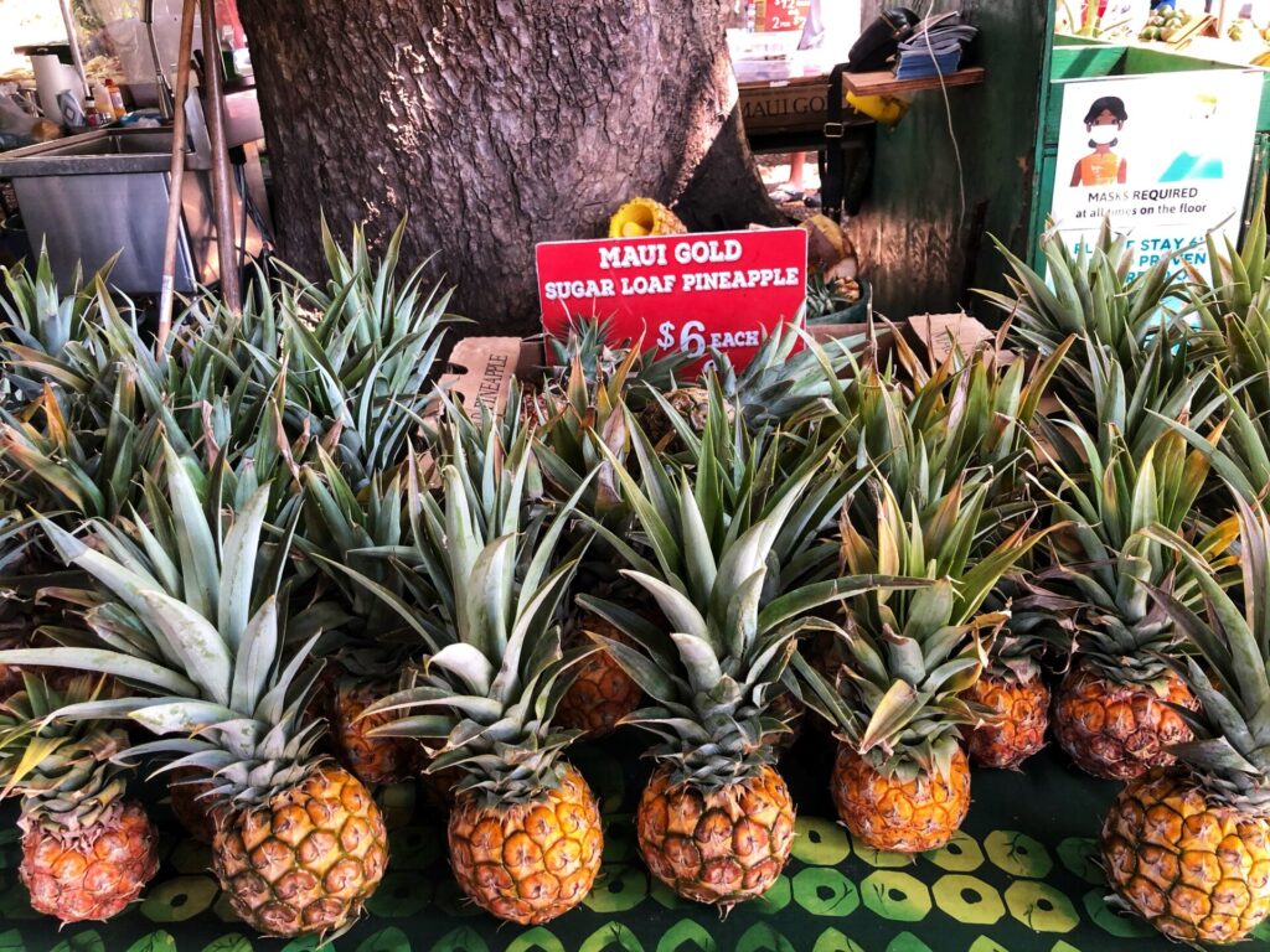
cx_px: 635
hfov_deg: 63.4
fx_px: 1027
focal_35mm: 28
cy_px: 476
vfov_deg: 49.7
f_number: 1.8
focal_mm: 4
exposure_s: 1/17
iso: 40
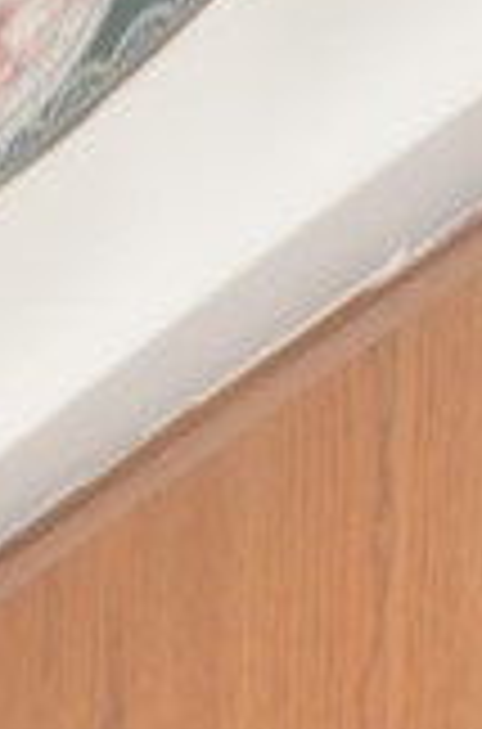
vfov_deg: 11.1
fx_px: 2041
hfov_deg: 12.0
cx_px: -480
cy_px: 2243
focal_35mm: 101
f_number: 4
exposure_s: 1/60
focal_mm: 10
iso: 800
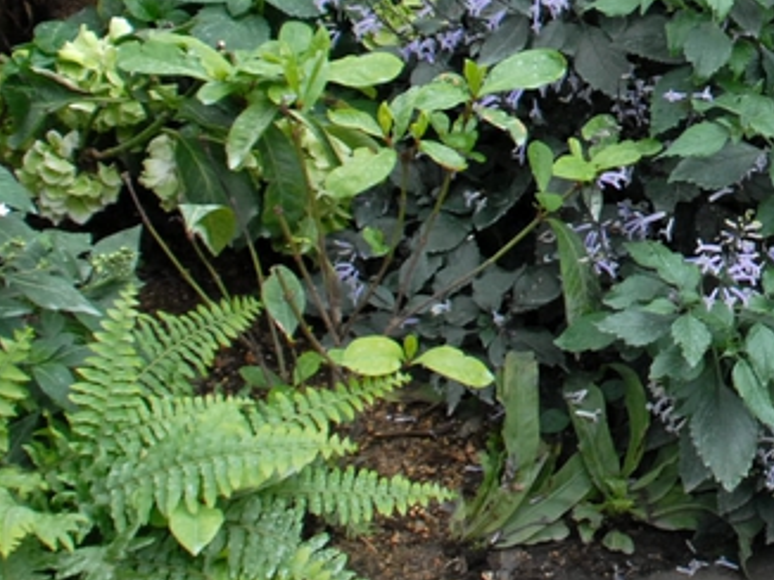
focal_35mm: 127
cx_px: 1085
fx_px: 2838
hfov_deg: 14.7
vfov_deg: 11.4
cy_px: -103
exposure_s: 1/80
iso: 400
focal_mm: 28
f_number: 4.5
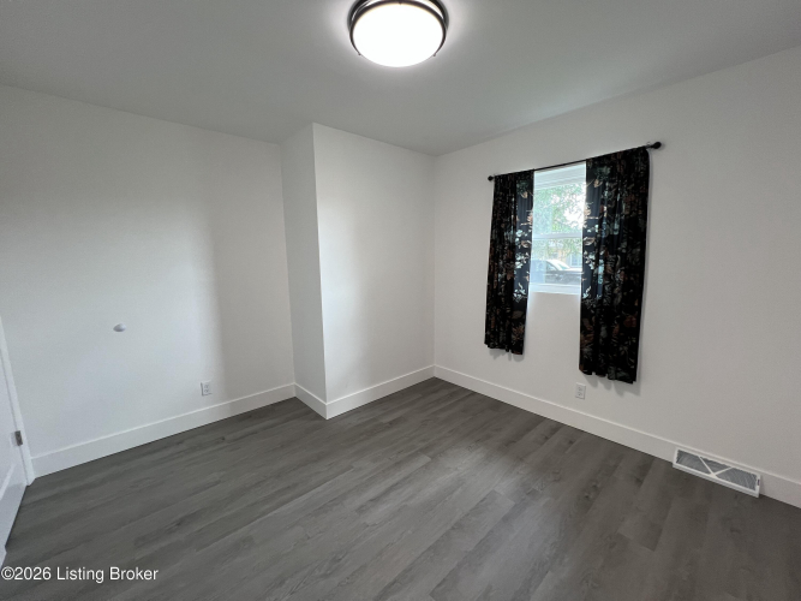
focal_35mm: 13
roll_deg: -0.1
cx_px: 400
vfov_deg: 89.9
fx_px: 301
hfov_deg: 106.2
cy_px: 300
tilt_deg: -7.0
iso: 100
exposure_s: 1/120
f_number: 1.8
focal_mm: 1.57
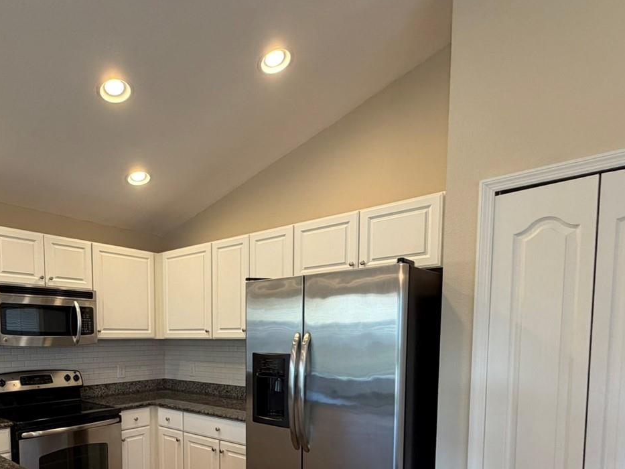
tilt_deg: -5.0
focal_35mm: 24
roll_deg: -0.2
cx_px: 222
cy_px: 367
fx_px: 433
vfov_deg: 53.5
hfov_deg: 70.0
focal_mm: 2.22
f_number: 2.2
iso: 250
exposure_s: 1/120
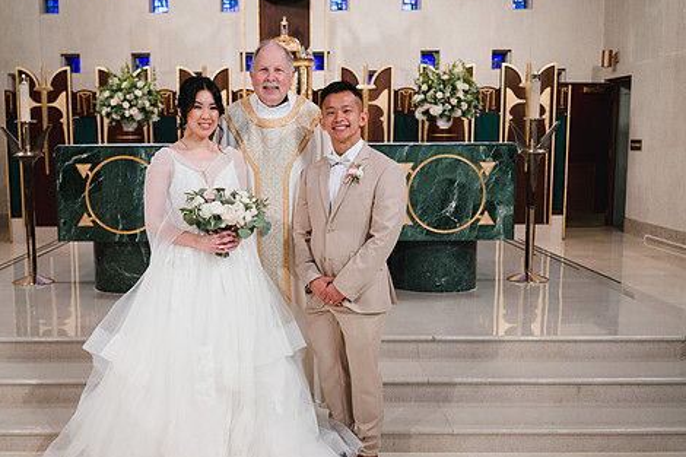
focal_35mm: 44
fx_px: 838
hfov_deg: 44.3
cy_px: 259
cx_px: 271
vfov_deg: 30.5
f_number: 3.2
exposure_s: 1/200
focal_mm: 35
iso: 1000
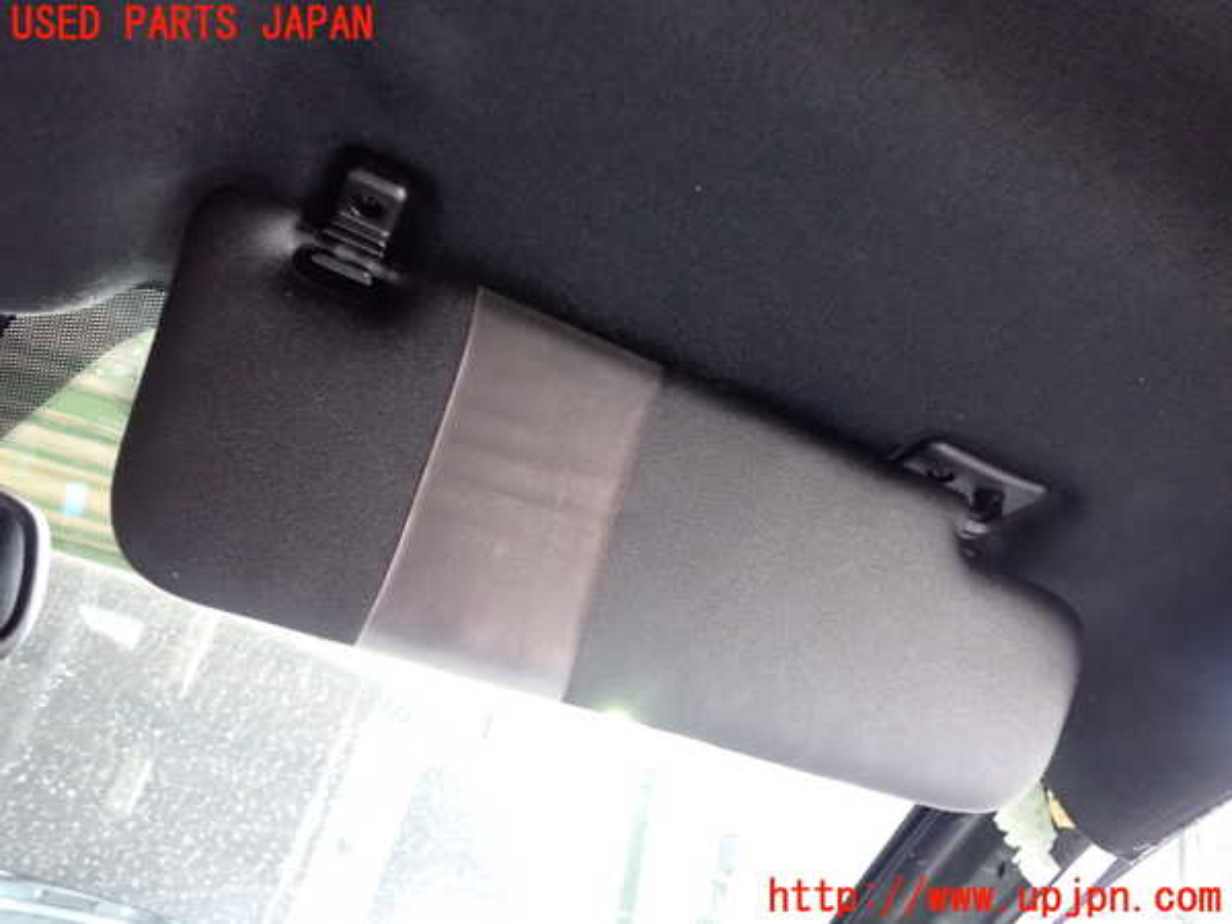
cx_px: 616
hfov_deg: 60.0
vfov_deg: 46.8
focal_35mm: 30
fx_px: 1068
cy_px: 462
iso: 1250
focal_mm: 5.4
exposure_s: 1/50
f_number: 2.3
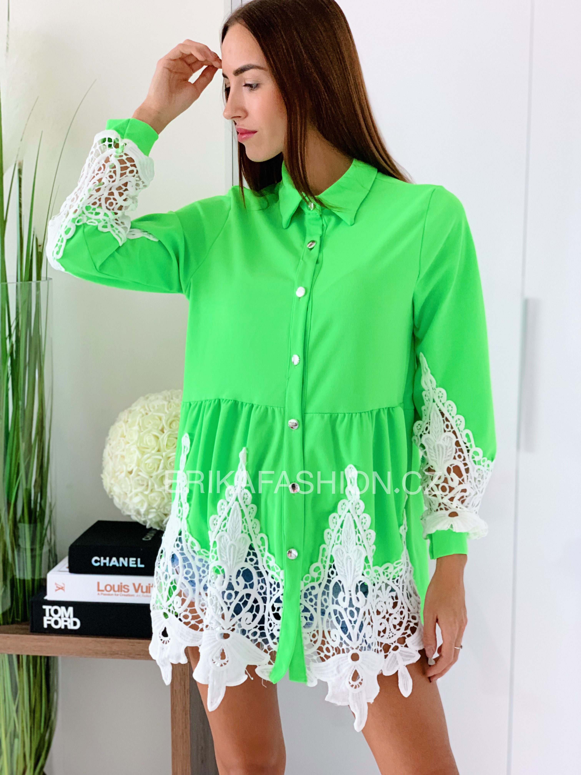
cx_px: 290
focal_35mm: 52
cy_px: 388
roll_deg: +0.1
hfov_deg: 28.0
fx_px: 1164
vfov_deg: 36.8
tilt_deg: -7.9
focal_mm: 6
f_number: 2.4
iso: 125
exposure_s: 1/73
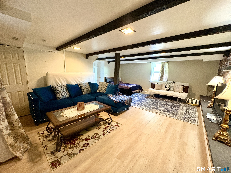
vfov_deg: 85.7
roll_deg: -1.3
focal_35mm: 14
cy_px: 86
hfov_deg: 102.1
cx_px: 116
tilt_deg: -8.6
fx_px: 93
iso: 400
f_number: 2.2
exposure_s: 1/60
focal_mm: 2.22
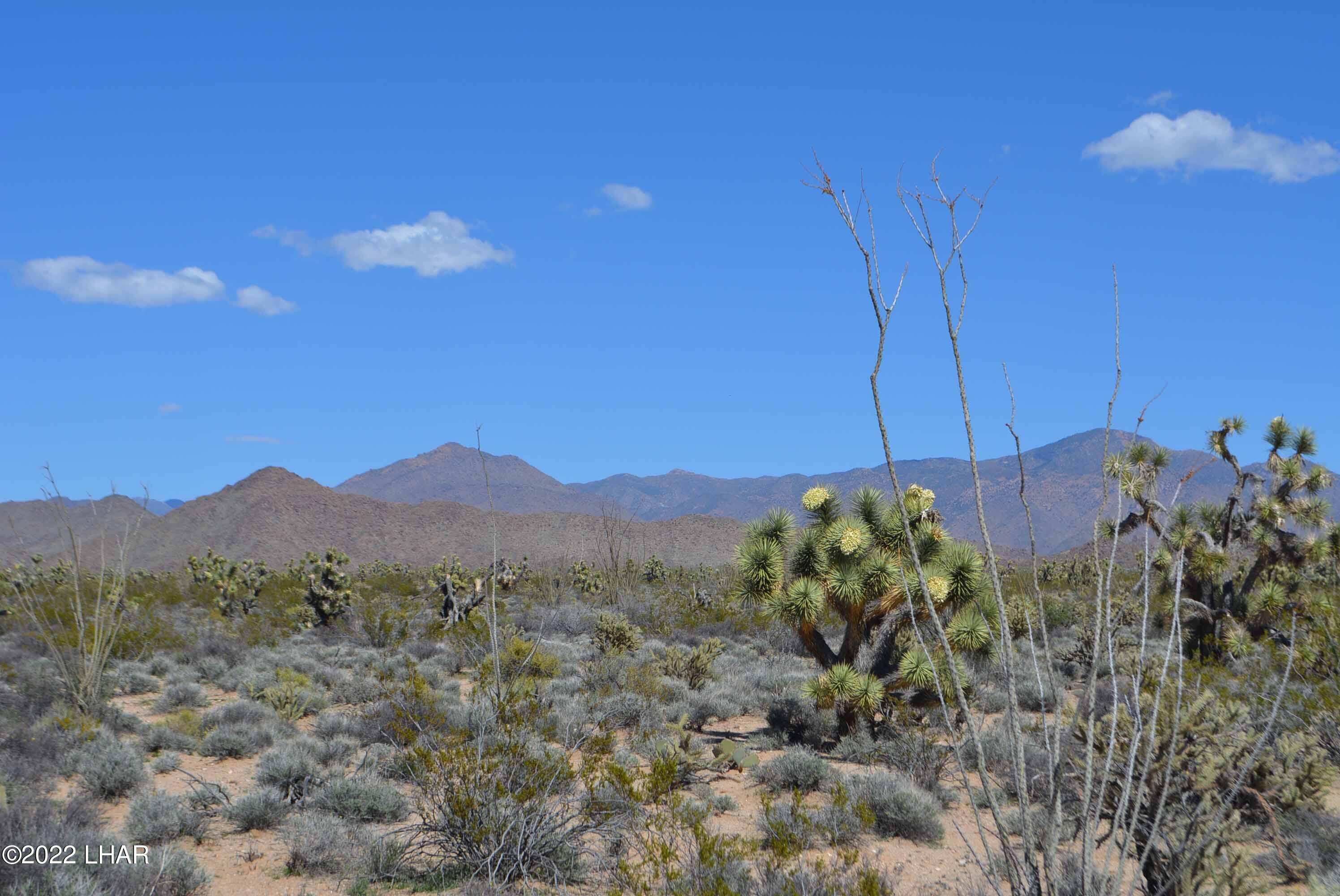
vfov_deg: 22.7
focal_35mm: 60
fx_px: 2235
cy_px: 448
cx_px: 670
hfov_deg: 33.4
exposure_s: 1/320
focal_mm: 40
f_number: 9
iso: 100
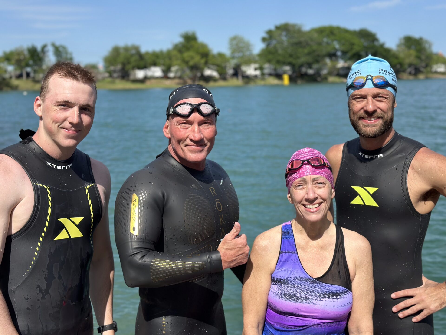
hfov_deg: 39.7
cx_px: 223
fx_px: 618
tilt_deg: -7.6
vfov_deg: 30.3
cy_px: 168
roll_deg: +0.1
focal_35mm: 48
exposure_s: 1/5882
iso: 80
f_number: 1.78
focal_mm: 6.86
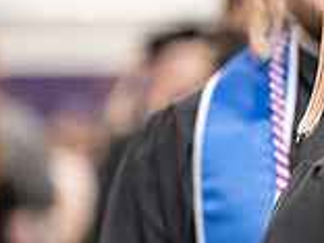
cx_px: 480
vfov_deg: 2.4
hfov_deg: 3.2
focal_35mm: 609
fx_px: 5700
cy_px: 146
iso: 3200
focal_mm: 170
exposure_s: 1/200
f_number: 3.2
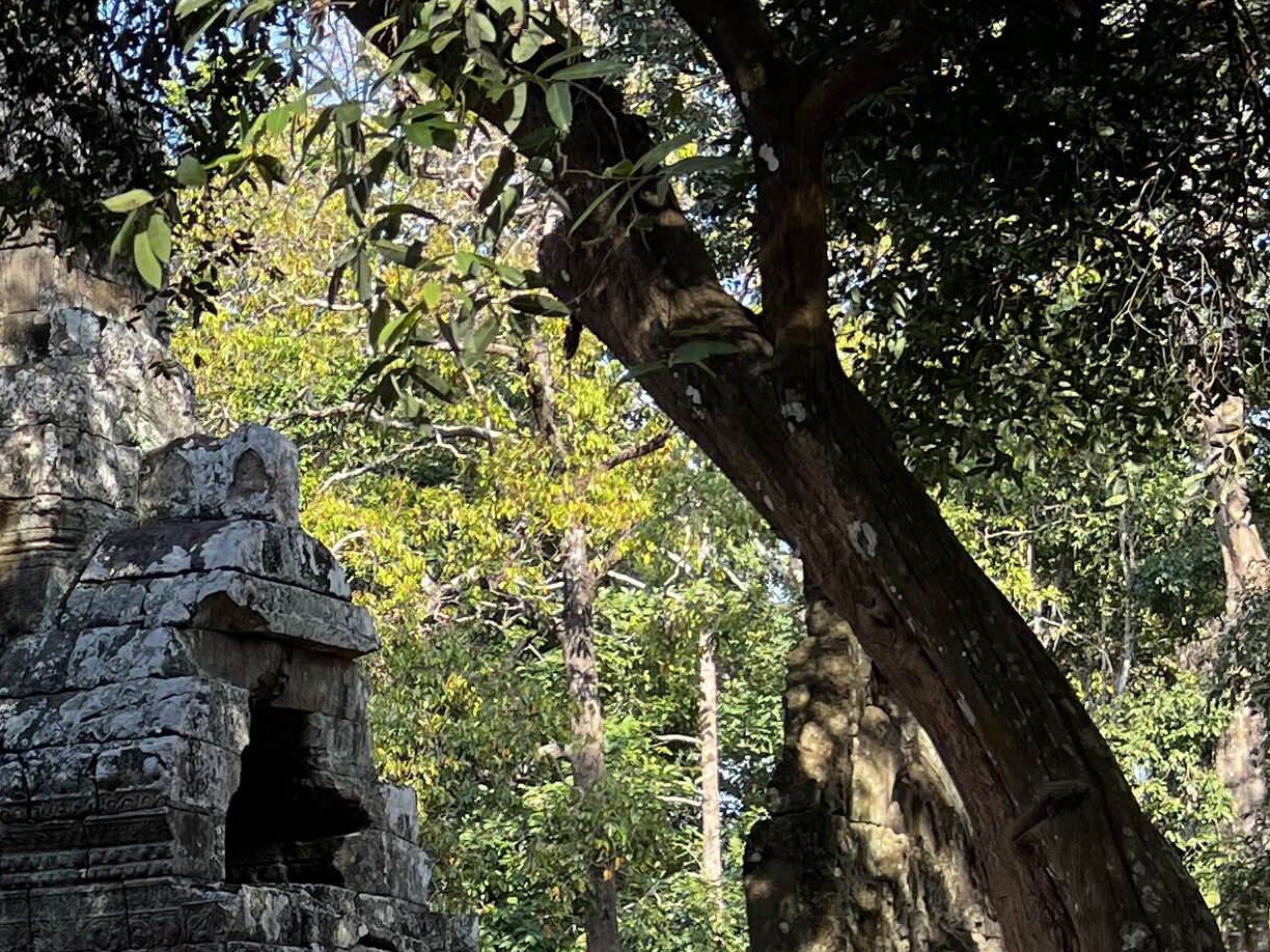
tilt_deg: +2.6
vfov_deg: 16.7
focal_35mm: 85
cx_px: -306
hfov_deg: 21.2
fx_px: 3119
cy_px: 1094
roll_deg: +0.9
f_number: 1.5
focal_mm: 5.7
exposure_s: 1/419
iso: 50
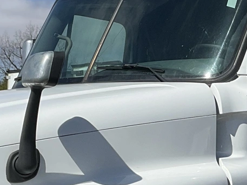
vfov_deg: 11.7
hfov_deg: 15.3
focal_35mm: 127
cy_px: 128
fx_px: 906
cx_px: 242
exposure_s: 1/2801
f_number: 1.8
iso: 25
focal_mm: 3
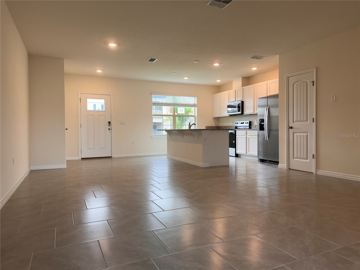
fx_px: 250
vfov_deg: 56.8
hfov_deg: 71.6
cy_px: 135
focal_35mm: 24
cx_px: 180
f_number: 1.78
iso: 100
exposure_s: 1/120
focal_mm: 6.86
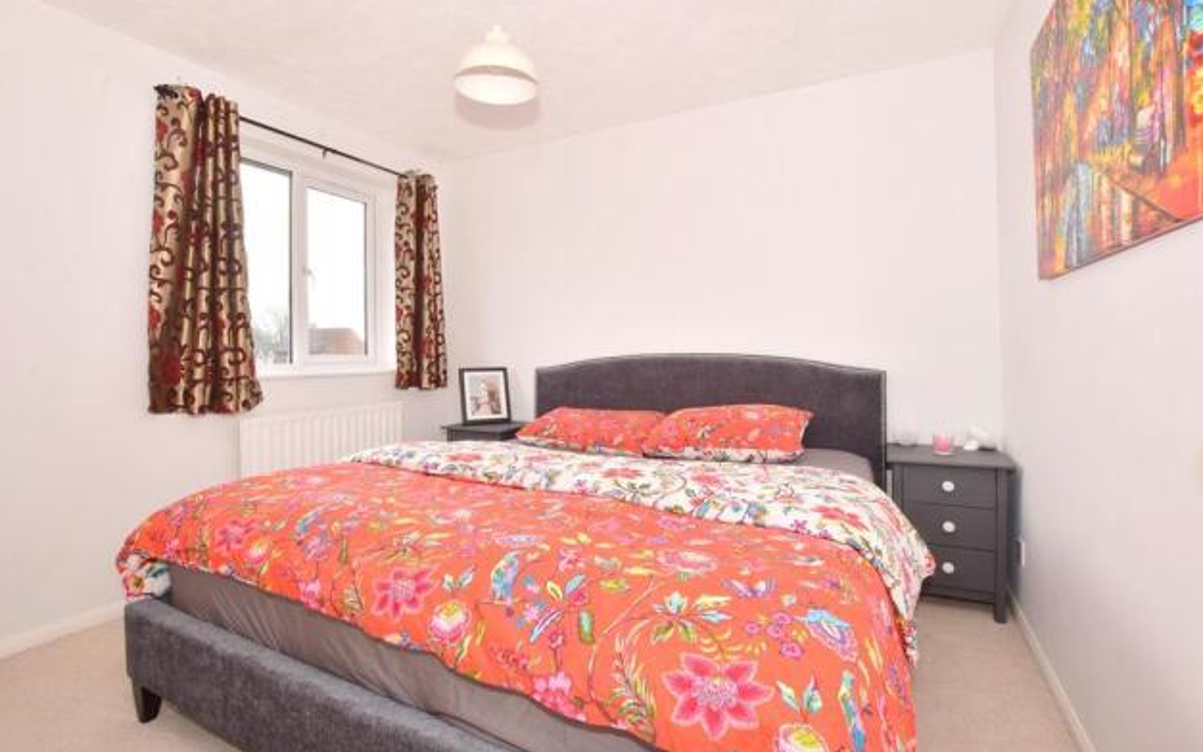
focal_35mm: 16
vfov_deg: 71.2
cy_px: 348
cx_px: 595
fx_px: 525
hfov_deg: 97.8
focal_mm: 10
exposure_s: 1/60
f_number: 20
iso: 500
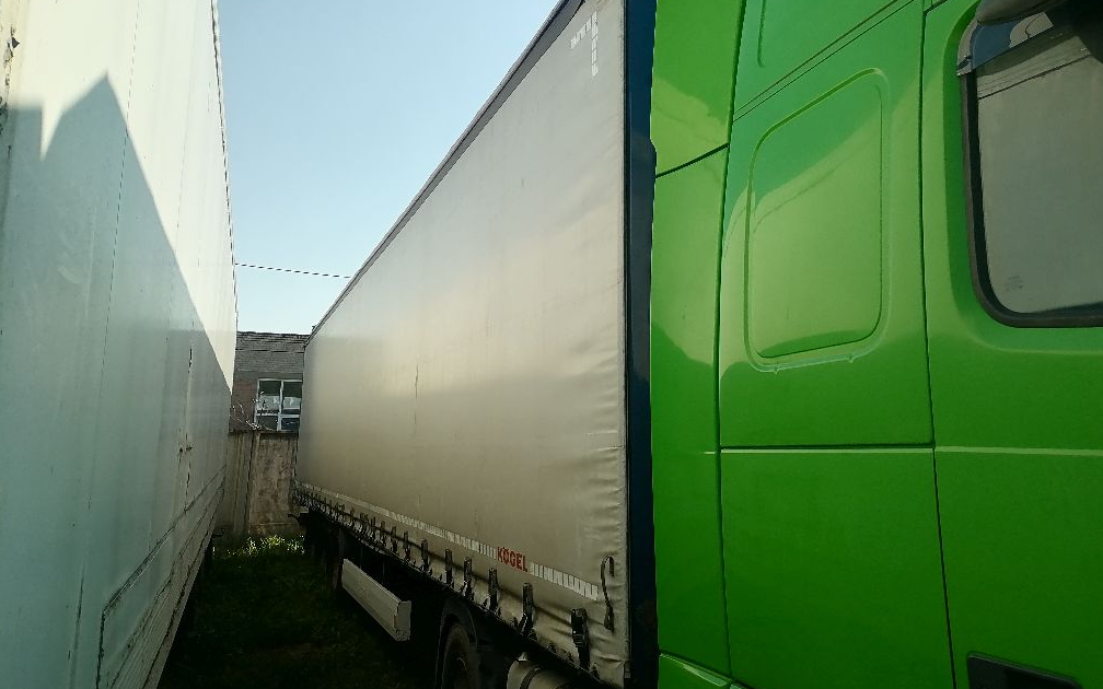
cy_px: 284
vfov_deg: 44.4
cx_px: 556
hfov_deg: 66.5
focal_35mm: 28
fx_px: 842
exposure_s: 1/2469
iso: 50
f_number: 1.8
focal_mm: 4.25
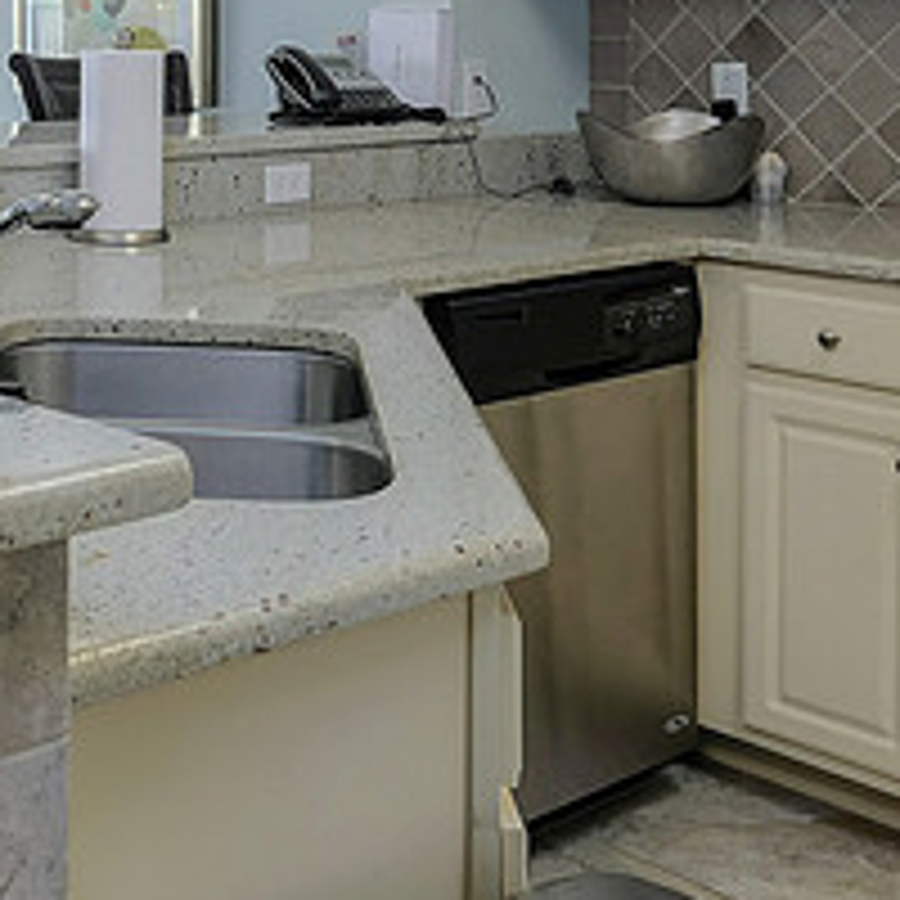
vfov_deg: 42.6
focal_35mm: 37
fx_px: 1088
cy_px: 160
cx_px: -266
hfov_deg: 33.3
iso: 400
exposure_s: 1/6
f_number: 7.1
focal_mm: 10
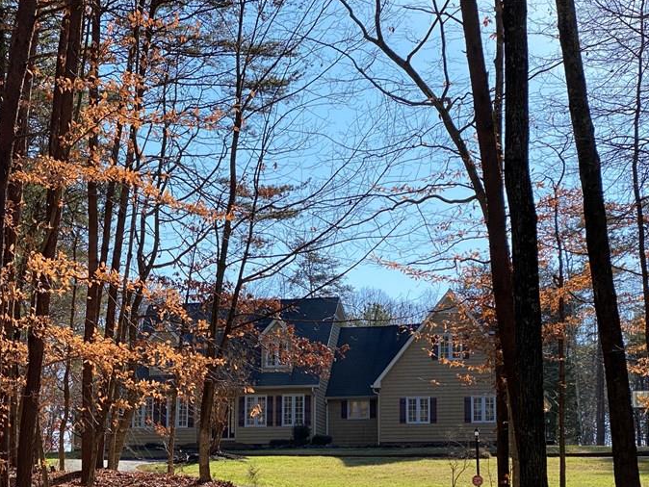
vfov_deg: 18.6
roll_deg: -1.8
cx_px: 212
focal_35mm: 79
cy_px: 366
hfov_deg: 24.6
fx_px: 1482
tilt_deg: +8.1
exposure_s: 1/749
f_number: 2
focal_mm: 6
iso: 20
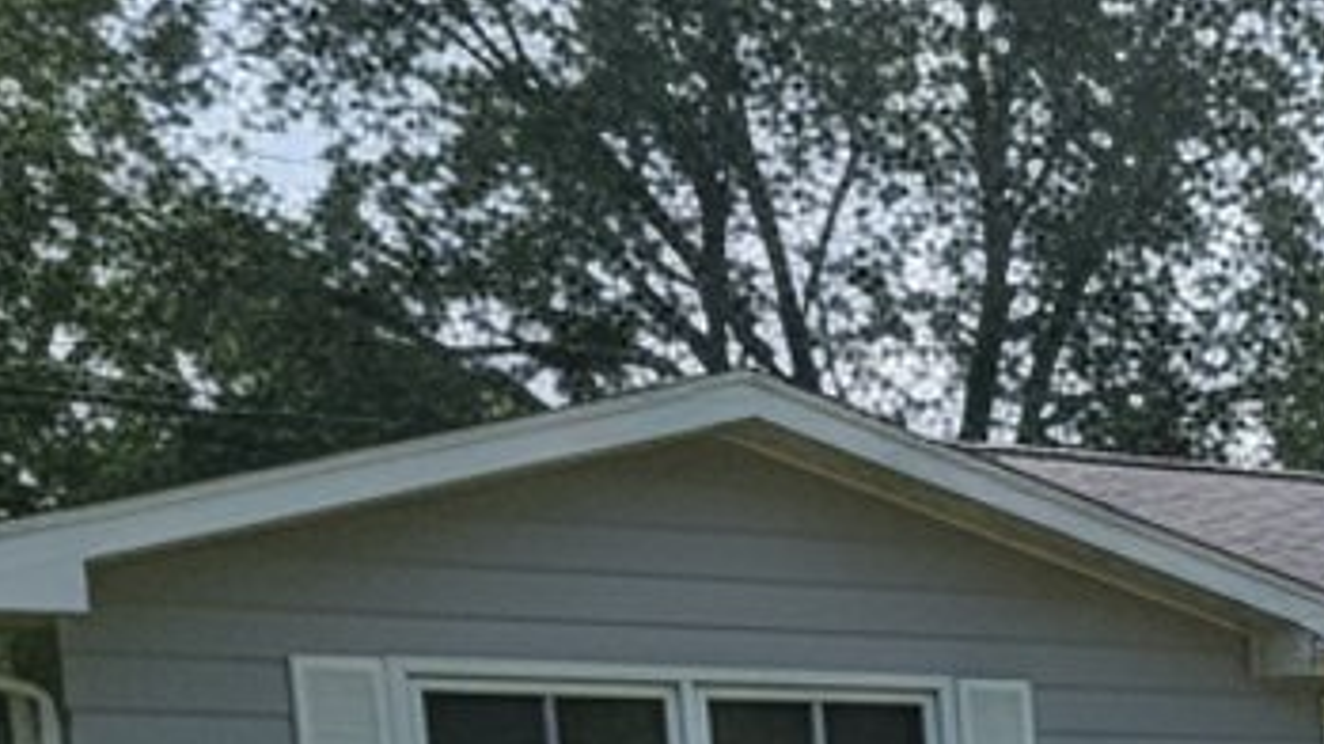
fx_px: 3158
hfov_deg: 19.1
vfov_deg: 12.3
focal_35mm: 90
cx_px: 2261
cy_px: 1336
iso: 612
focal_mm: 6.8
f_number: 1.78
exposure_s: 1/1065
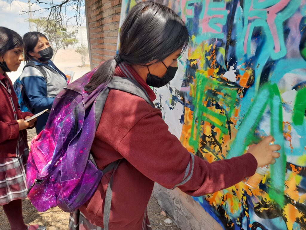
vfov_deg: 54.9
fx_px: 221
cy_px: 115
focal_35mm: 25
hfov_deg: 69.4
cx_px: 153
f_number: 2
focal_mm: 4.6
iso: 20
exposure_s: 1/198
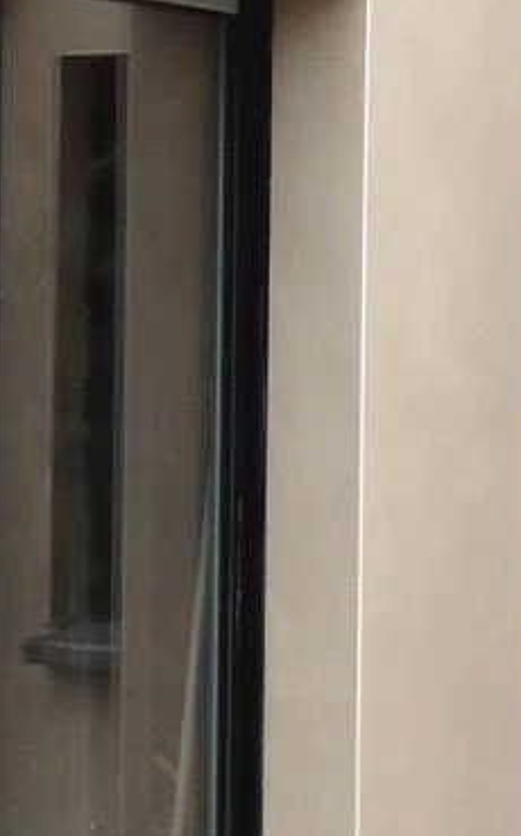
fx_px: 3665
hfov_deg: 8.1
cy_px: 449
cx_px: -54
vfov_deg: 13.0
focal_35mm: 161
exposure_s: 1/24
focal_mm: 4.28
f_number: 2.4
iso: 50
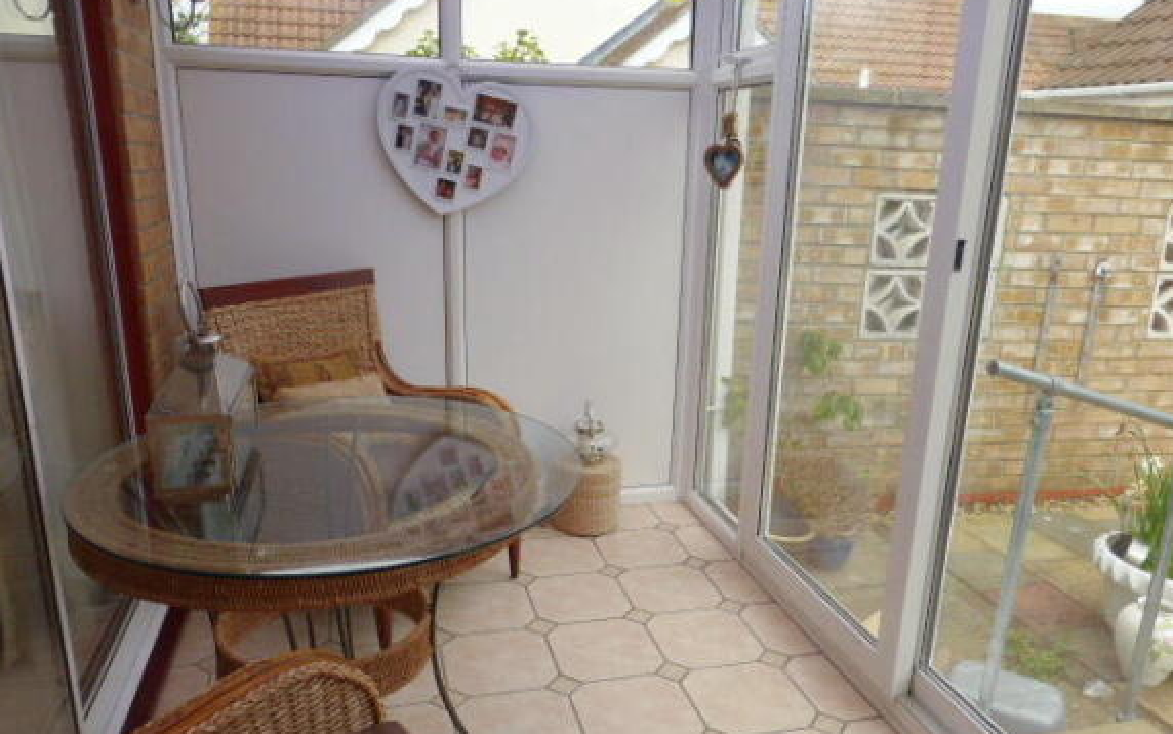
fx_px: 863
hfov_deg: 68.4
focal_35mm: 27
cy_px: 401
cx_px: 581
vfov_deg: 46.0
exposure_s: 1/200
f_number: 4
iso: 100
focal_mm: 4.3
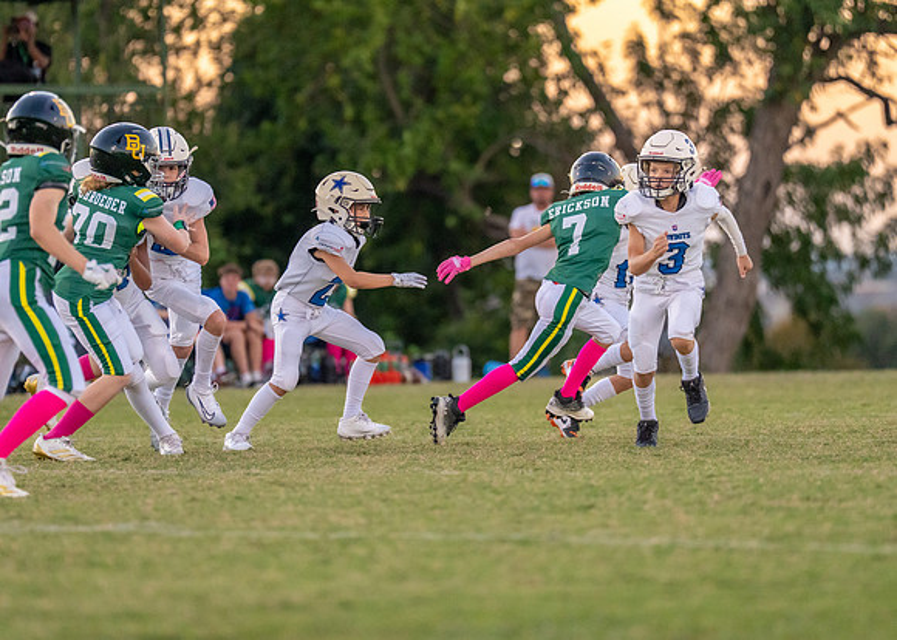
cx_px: 431
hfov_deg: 6.7
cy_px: 277
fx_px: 7684
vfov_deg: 4.8
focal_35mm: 302
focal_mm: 200
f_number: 2.8
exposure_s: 1/1600
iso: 2500
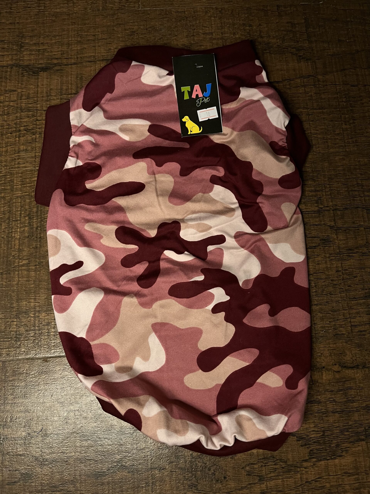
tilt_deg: -77.3
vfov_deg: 67.3
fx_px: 371
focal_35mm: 26
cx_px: 185
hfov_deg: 53.1
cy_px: 247
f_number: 1.6
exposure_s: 1/50
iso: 250
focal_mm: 5.1
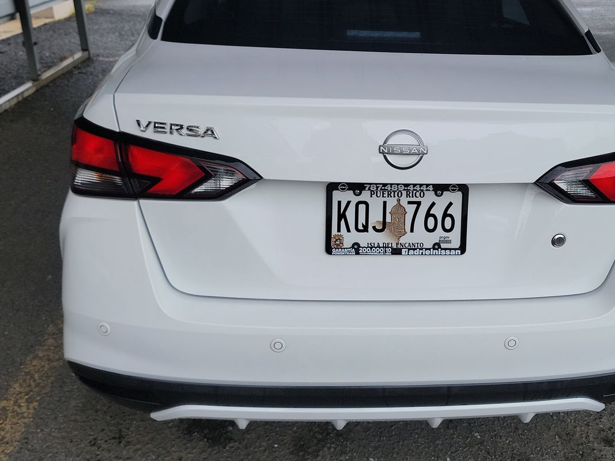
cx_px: 372
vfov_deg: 39.1
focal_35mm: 36
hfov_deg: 51.0
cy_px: 149
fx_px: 640
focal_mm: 6.7
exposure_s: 1/192
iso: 50
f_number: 1.8
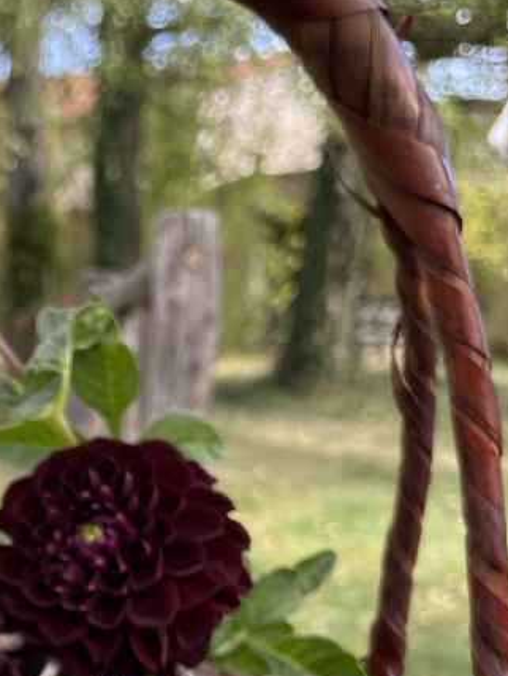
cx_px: -85
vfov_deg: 25.1
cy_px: 712
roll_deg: -0.9
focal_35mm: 73
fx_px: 1426
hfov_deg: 19.2
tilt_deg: -14.9
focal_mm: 4.2
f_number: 1.6
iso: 32
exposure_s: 1/339
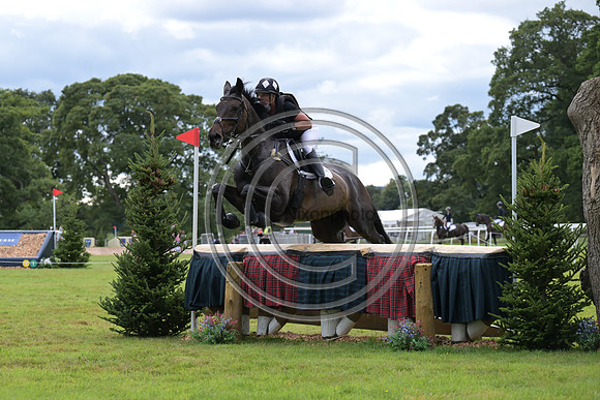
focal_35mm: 125
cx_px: 300
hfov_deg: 16.4
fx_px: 2084
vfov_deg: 11.0
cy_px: 200
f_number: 5.6
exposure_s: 1/1250
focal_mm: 125
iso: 720
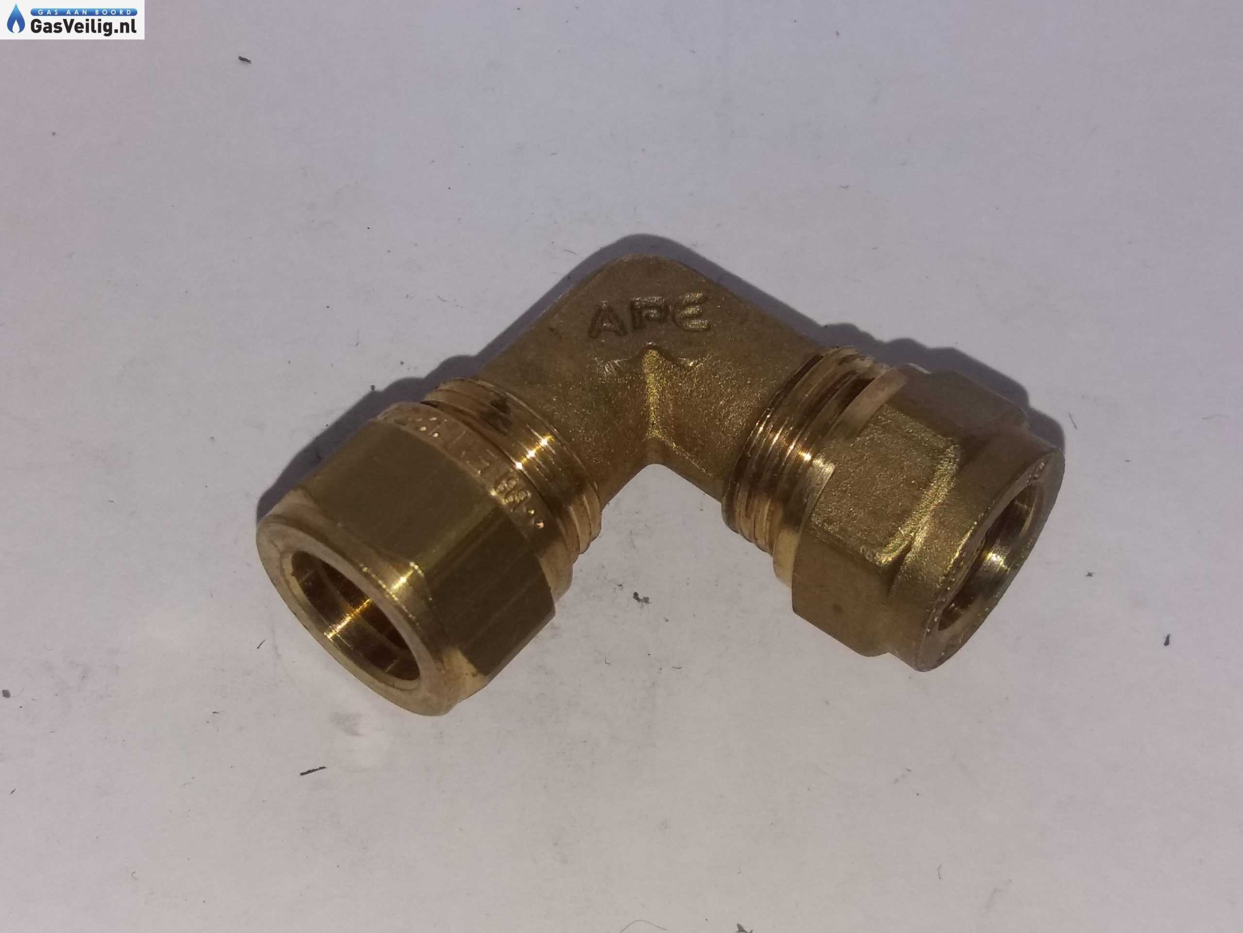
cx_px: 622
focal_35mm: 28
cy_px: 466
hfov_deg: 63.4
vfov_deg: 49.7
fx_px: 1005
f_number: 1.9
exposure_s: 1/715
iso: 64
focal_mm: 3.7
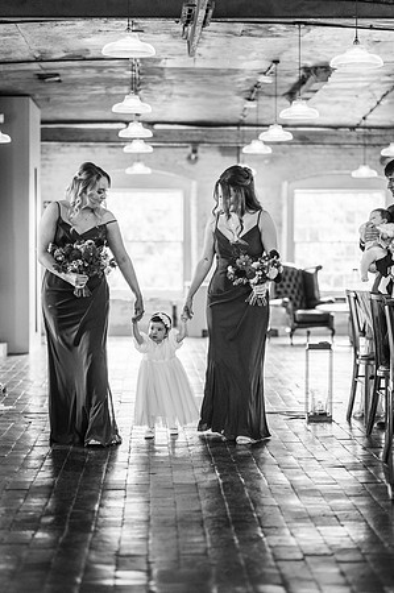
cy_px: 296
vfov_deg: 23.9
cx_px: 197
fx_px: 1399
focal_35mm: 85
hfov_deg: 16.0
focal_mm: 85
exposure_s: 1/200
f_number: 2
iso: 280
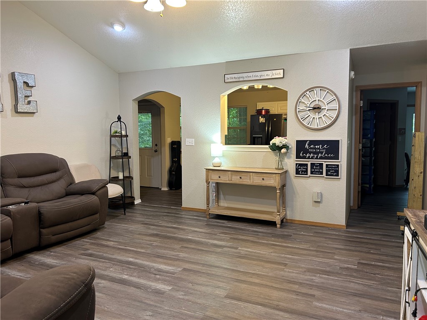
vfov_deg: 53.1
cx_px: 214
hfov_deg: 67.3
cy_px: 160
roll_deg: +1.1
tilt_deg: -4.1
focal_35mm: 26
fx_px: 321
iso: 160
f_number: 1.5
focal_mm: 5.7
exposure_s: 1/60
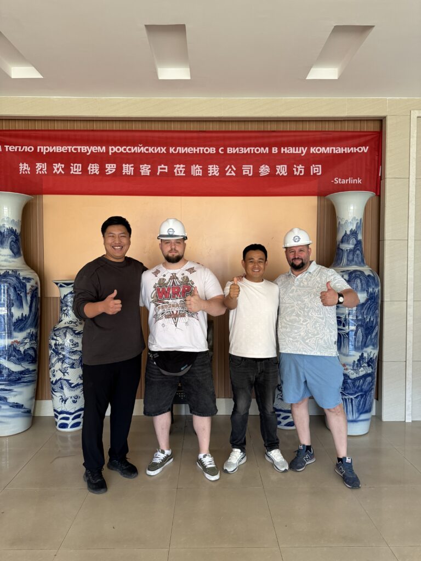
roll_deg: +0.2
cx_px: 210
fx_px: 389
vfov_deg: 71.6
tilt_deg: -1.4
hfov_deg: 56.8
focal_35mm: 24
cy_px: 280
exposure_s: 1/65
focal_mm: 6.76
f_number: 1.78
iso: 200
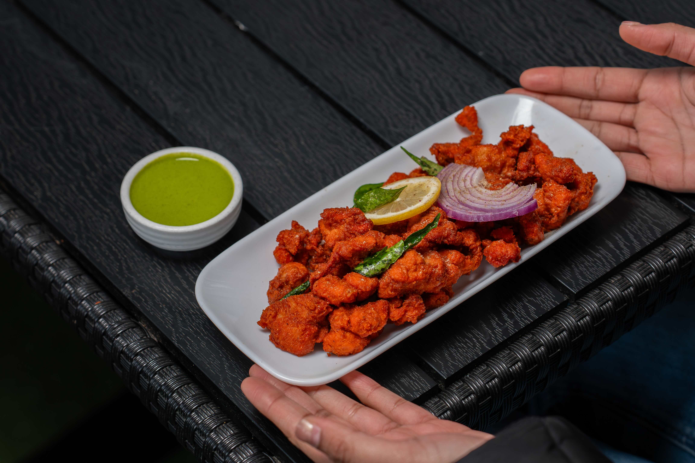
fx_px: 1853
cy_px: 232
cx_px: 348
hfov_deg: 21.2
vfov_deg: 14.3
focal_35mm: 96
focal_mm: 64
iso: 400
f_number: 3.5
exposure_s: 1/125
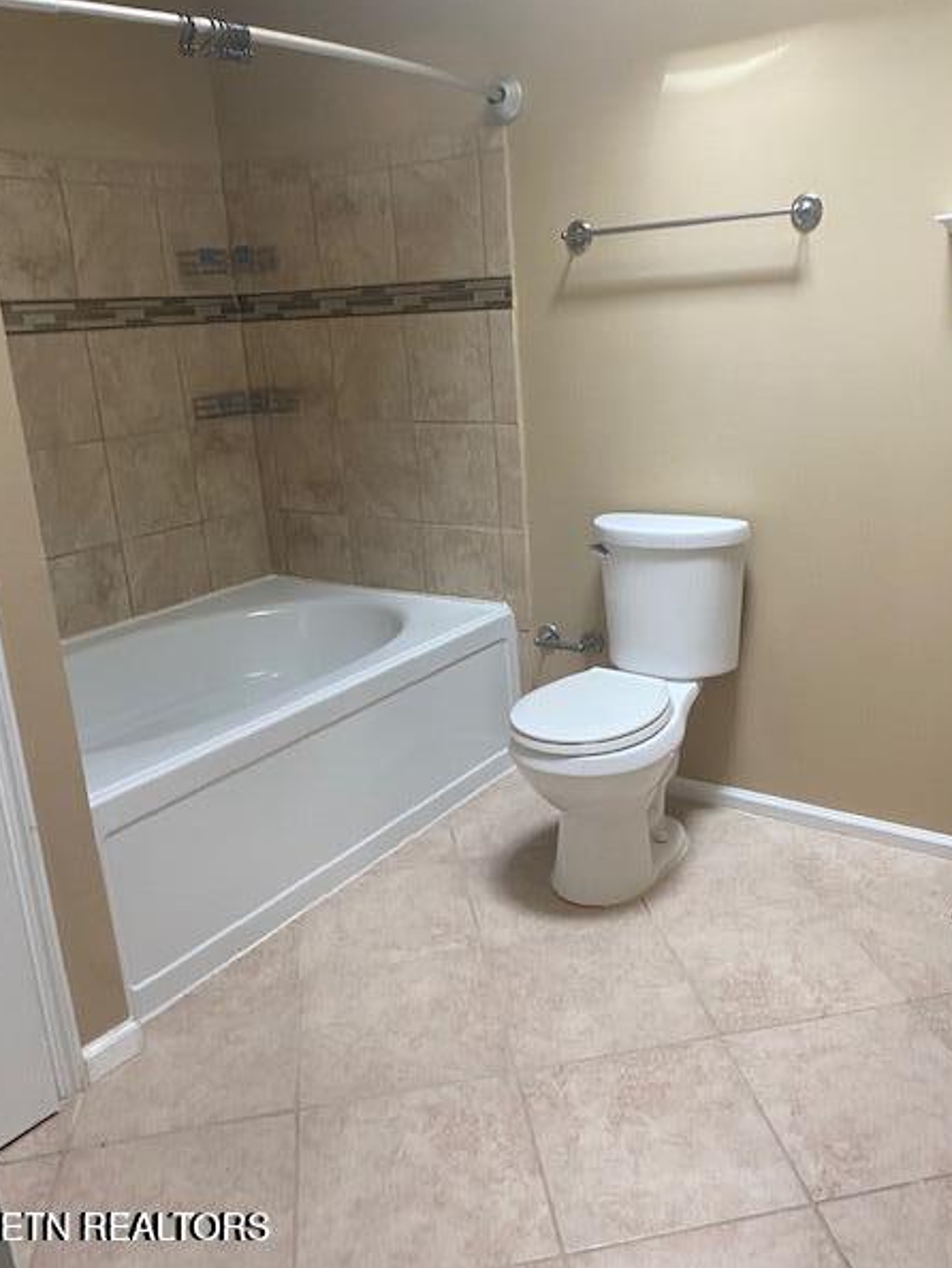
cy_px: 604
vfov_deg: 63.4
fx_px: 1026
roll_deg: +3.7
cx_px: 499
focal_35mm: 28
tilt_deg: -15.9
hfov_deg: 49.8
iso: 125
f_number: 1.8
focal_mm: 4.25
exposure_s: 1/85
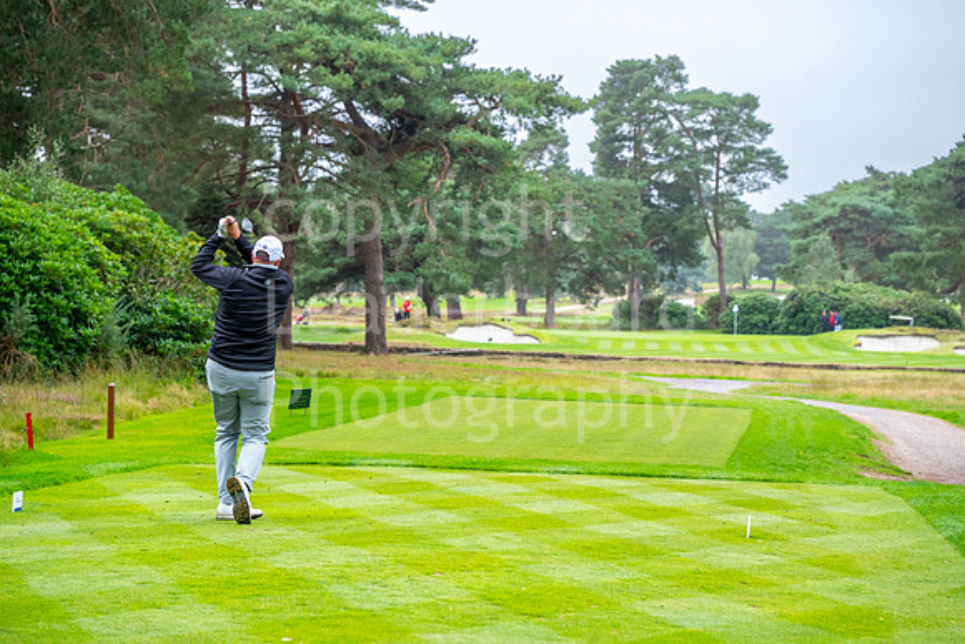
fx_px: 3217
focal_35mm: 120
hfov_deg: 17.1
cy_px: 322
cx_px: 482
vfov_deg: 11.4
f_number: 5.6
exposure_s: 1/640
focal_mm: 120
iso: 1000
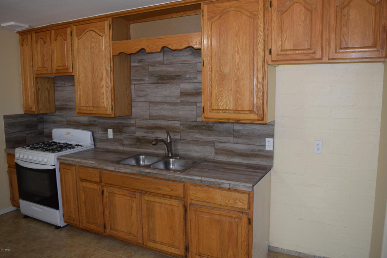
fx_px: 290
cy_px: 129
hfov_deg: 67.4
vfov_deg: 47.9
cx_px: 194
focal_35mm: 27
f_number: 4.5
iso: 800
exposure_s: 1/80
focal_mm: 18
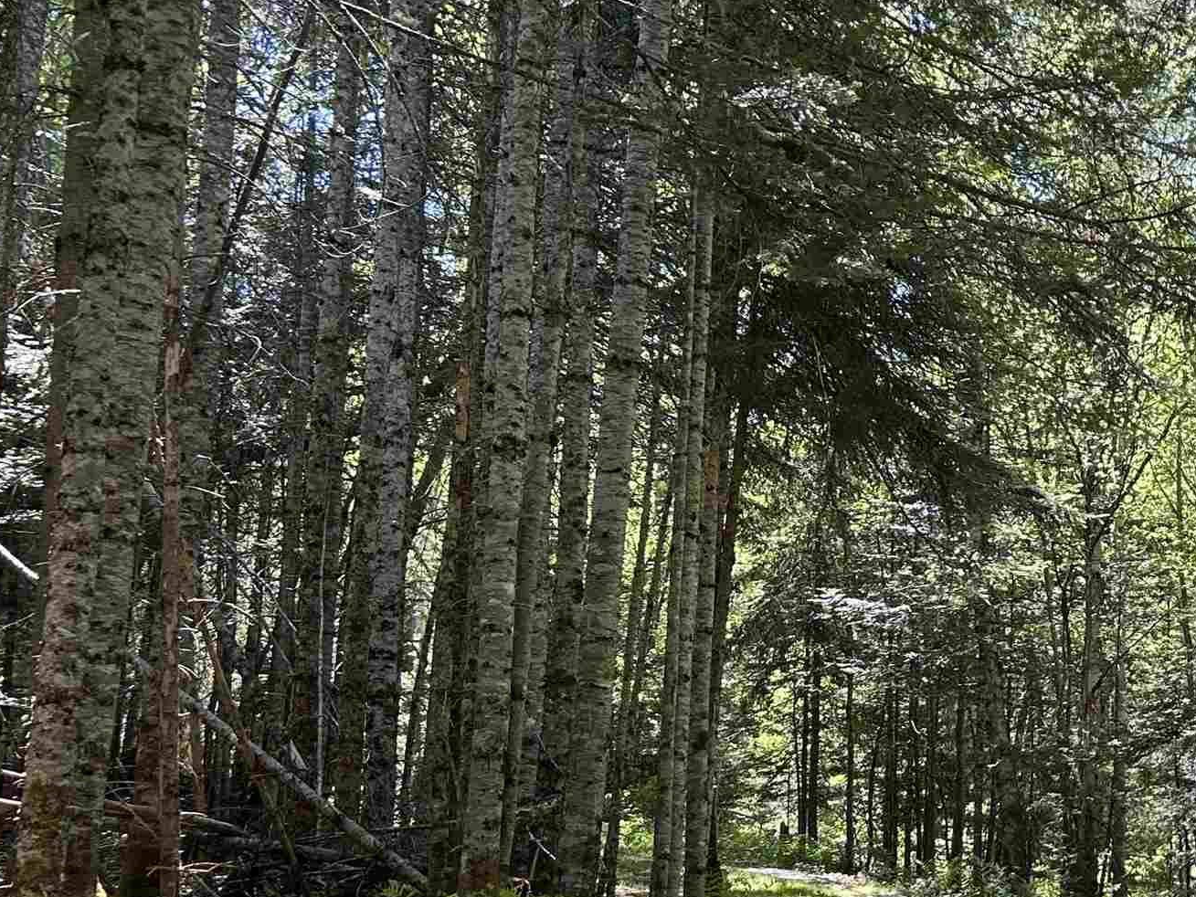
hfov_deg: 28.6
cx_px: 1333
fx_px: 2108
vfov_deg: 23.9
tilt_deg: +13.3
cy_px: 611
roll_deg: +1.4
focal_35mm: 61
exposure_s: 1/341
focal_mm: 5.7
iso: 50
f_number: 1.5
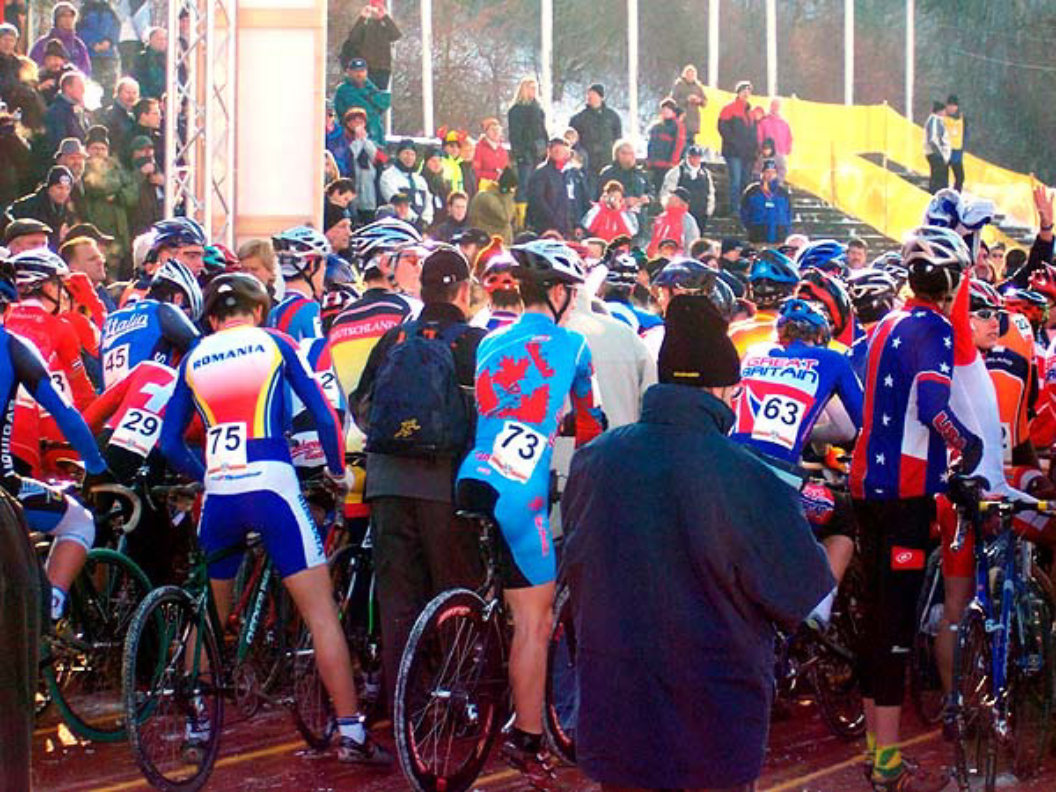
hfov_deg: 14.9
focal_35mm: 132
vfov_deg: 11.2
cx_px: 528
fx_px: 4027
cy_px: 396
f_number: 4.8
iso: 140
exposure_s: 1/180
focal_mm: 22
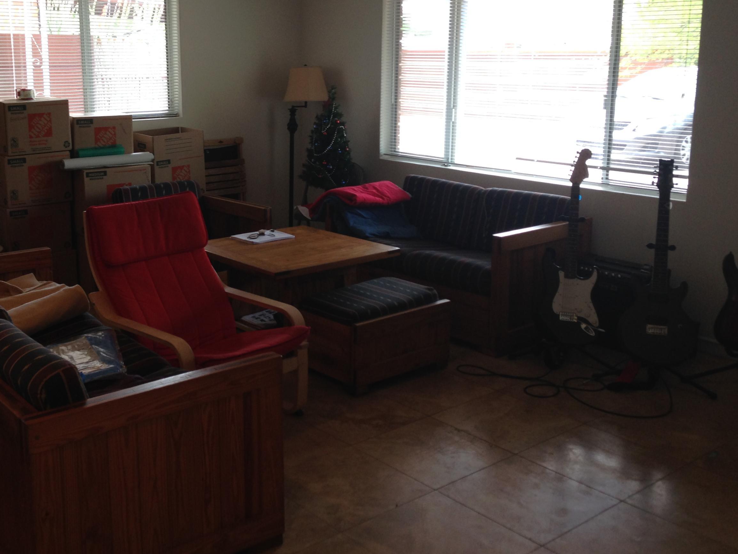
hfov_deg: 43.6
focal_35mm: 43
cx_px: 285
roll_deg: -0.4
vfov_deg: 33.5
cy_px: 211
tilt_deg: -10.8
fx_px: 917
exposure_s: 1/40
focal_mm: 4.12
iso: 64
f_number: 2.4
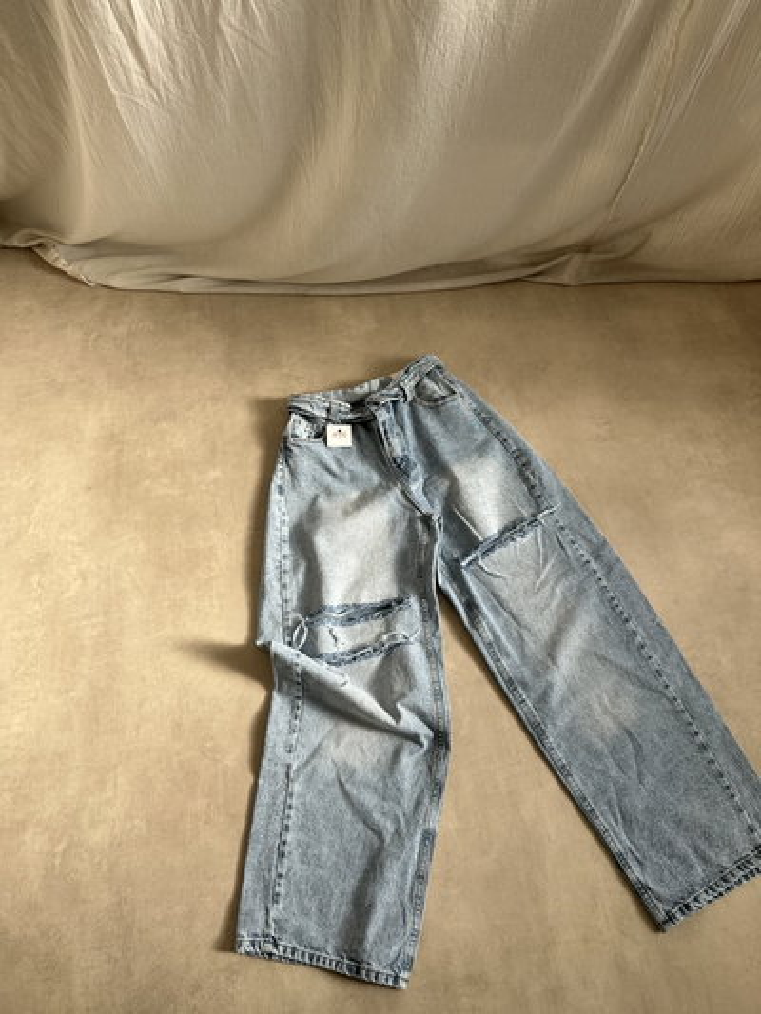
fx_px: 703
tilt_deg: -63.3
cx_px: 380
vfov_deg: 71.6
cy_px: 507
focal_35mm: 24
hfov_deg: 56.8
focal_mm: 6.86
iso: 80
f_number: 1.78
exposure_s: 1/864
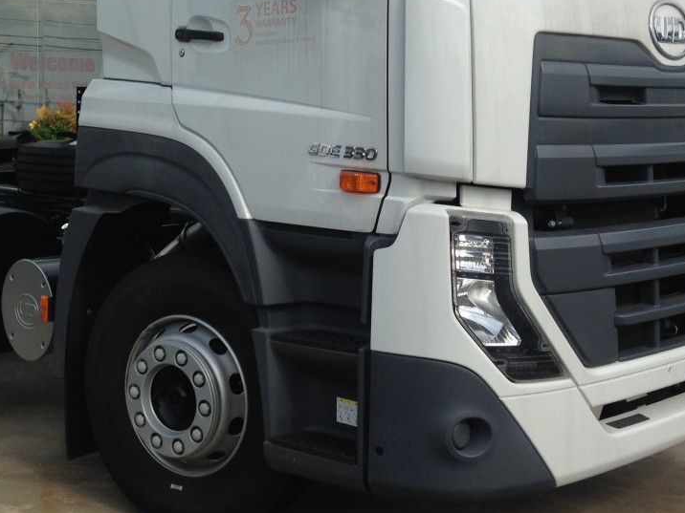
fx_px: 1168
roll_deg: +2.7
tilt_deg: +1.9
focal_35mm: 59
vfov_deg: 24.4
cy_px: 96
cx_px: 286
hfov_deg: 32.6
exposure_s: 1/786
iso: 50
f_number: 2.4
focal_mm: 4.12
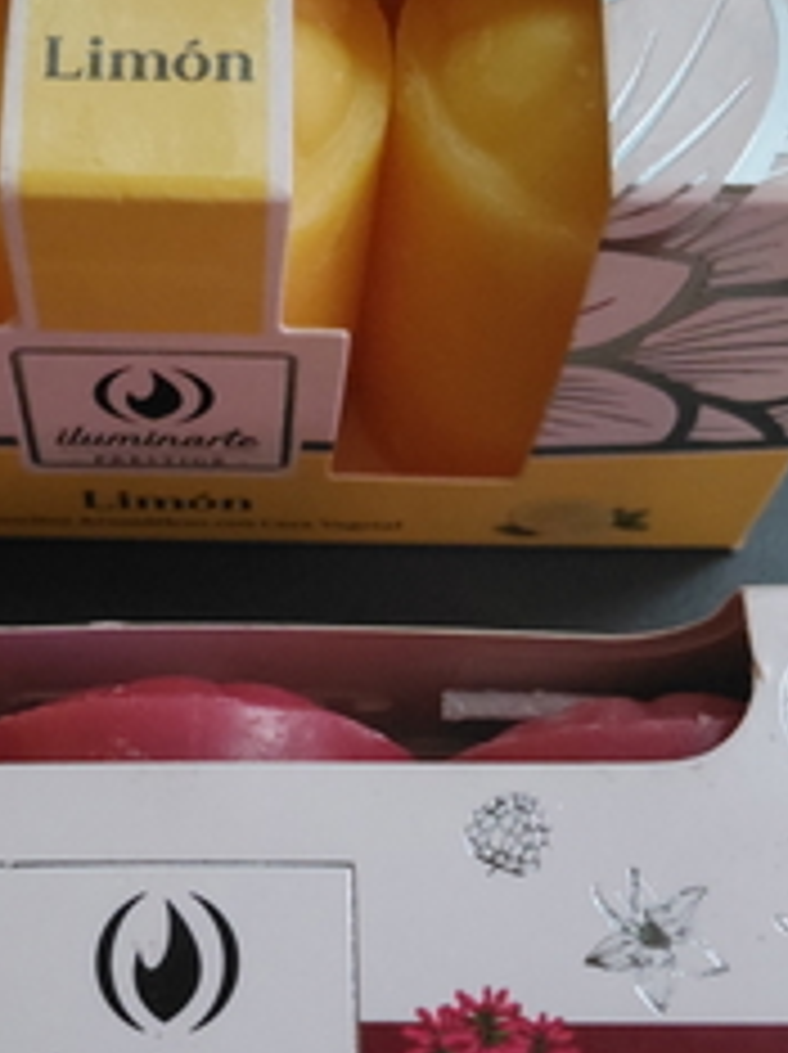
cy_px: 560
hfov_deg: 25.3
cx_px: 194
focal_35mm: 57
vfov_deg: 33.8
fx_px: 1733
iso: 1250
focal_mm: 4.69
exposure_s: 1/8.34
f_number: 1.8
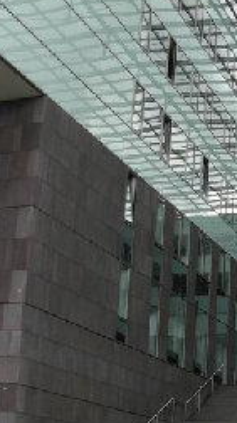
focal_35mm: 79
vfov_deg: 26.7
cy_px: 285
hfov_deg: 14.6
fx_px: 886
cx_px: 299
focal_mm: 6.3
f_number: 2.9
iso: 79
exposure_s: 1/430
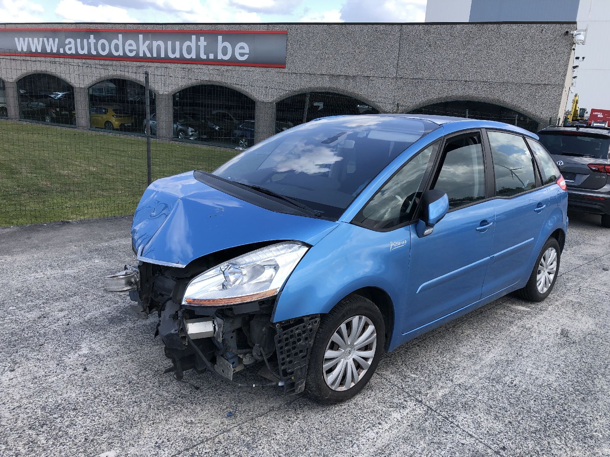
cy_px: 228
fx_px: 493
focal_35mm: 28
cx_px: 305
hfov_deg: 63.4
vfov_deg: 49.7
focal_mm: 3.99
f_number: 1.8
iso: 20
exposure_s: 1/750
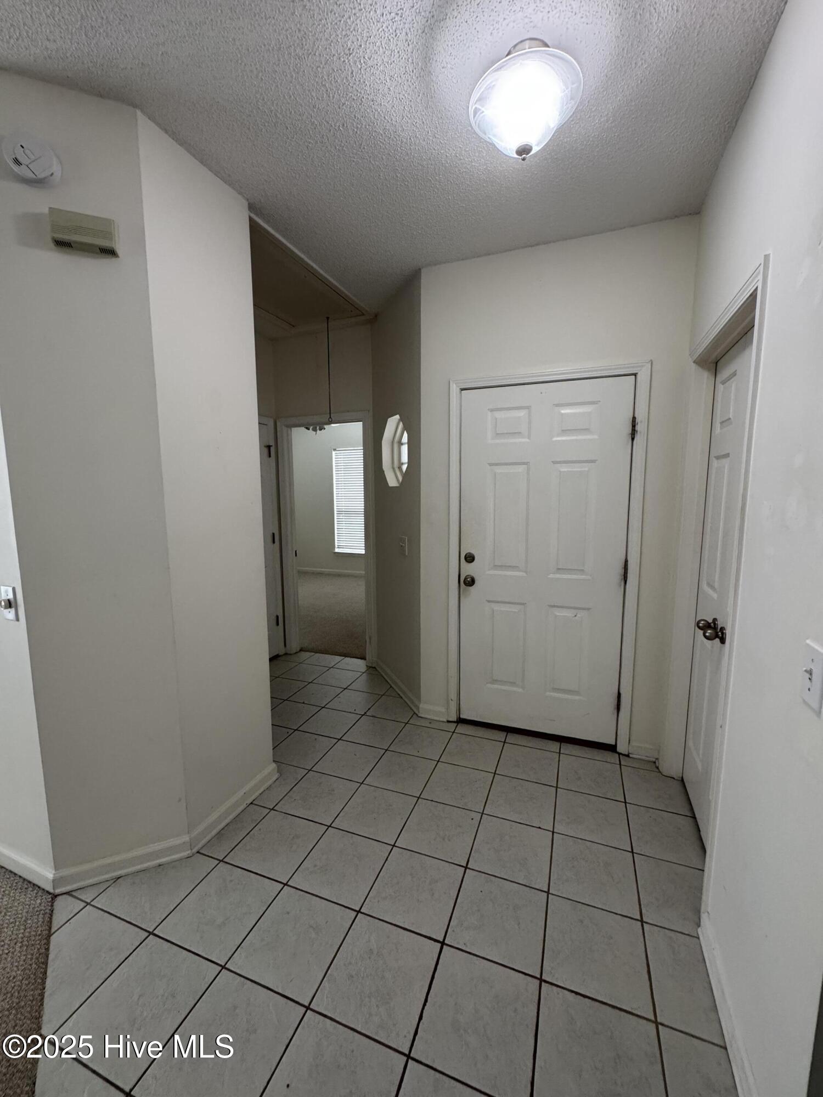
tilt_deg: -7.1
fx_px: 444
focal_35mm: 14
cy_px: 548
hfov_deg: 85.7
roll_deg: +0.7
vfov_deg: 102.1
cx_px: 412
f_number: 2.2
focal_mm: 2.22
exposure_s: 1/60
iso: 320
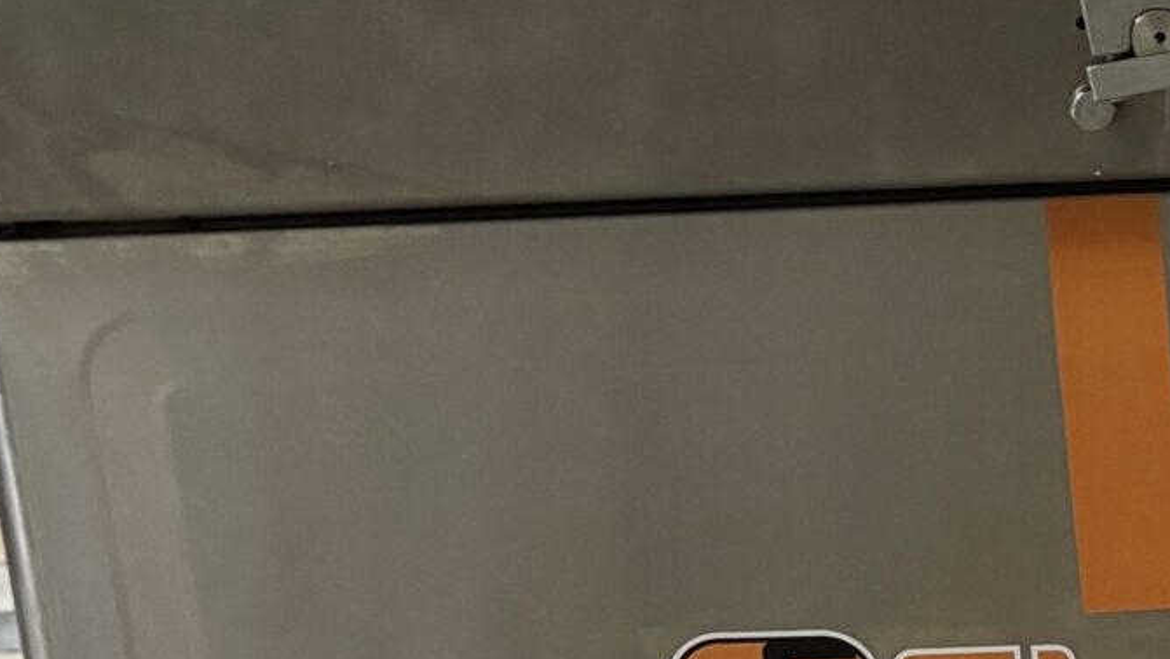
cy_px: 65
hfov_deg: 17.9
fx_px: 3352
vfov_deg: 11.2
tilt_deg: -14.0
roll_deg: +2.8
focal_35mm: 108
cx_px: 1704
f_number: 1.6
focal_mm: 5.96
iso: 500
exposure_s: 1/33
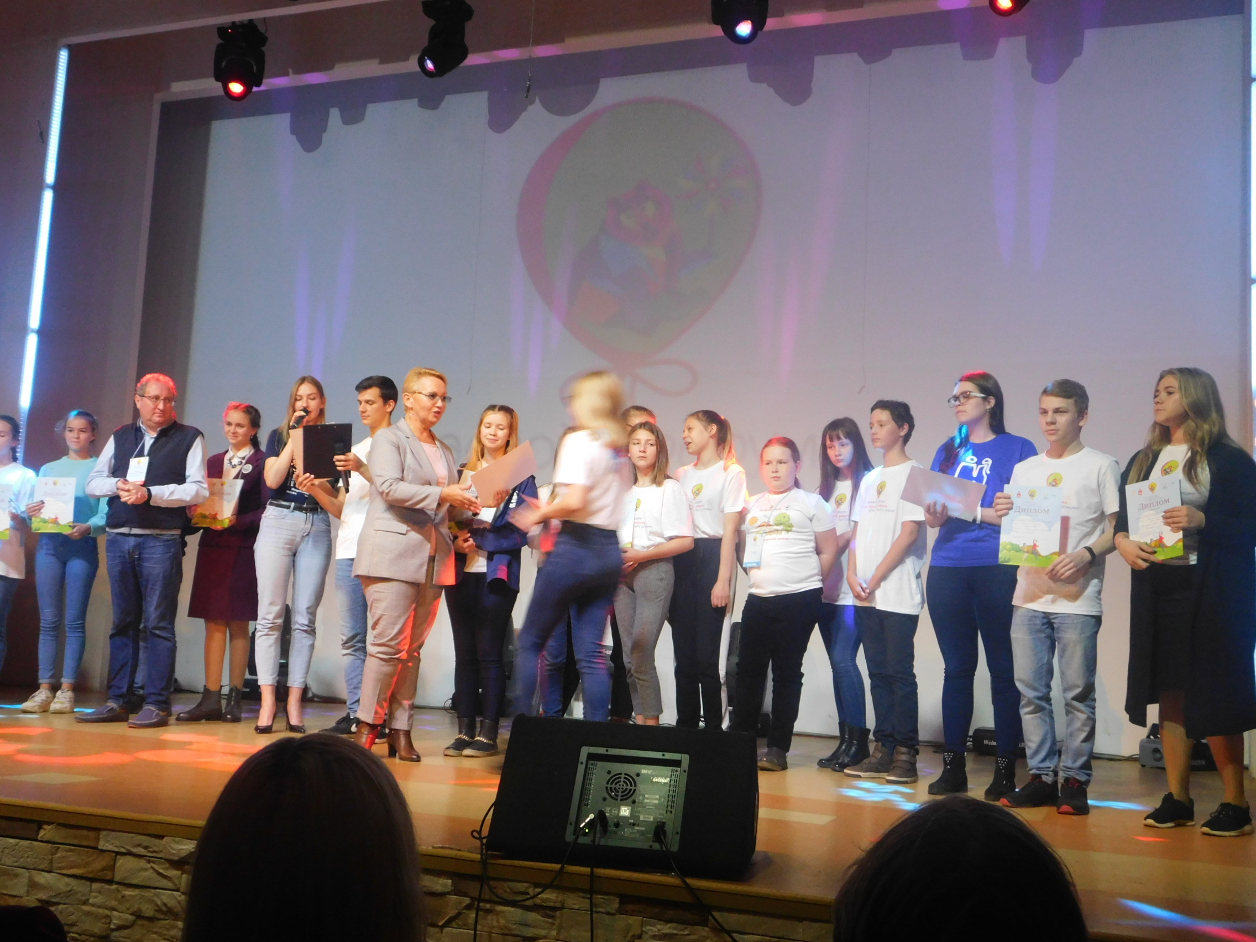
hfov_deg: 51.4
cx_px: 628
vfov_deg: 39.7
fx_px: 1306
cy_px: 471
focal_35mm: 36
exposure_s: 1/20
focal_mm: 6.3
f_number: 3.5
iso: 400
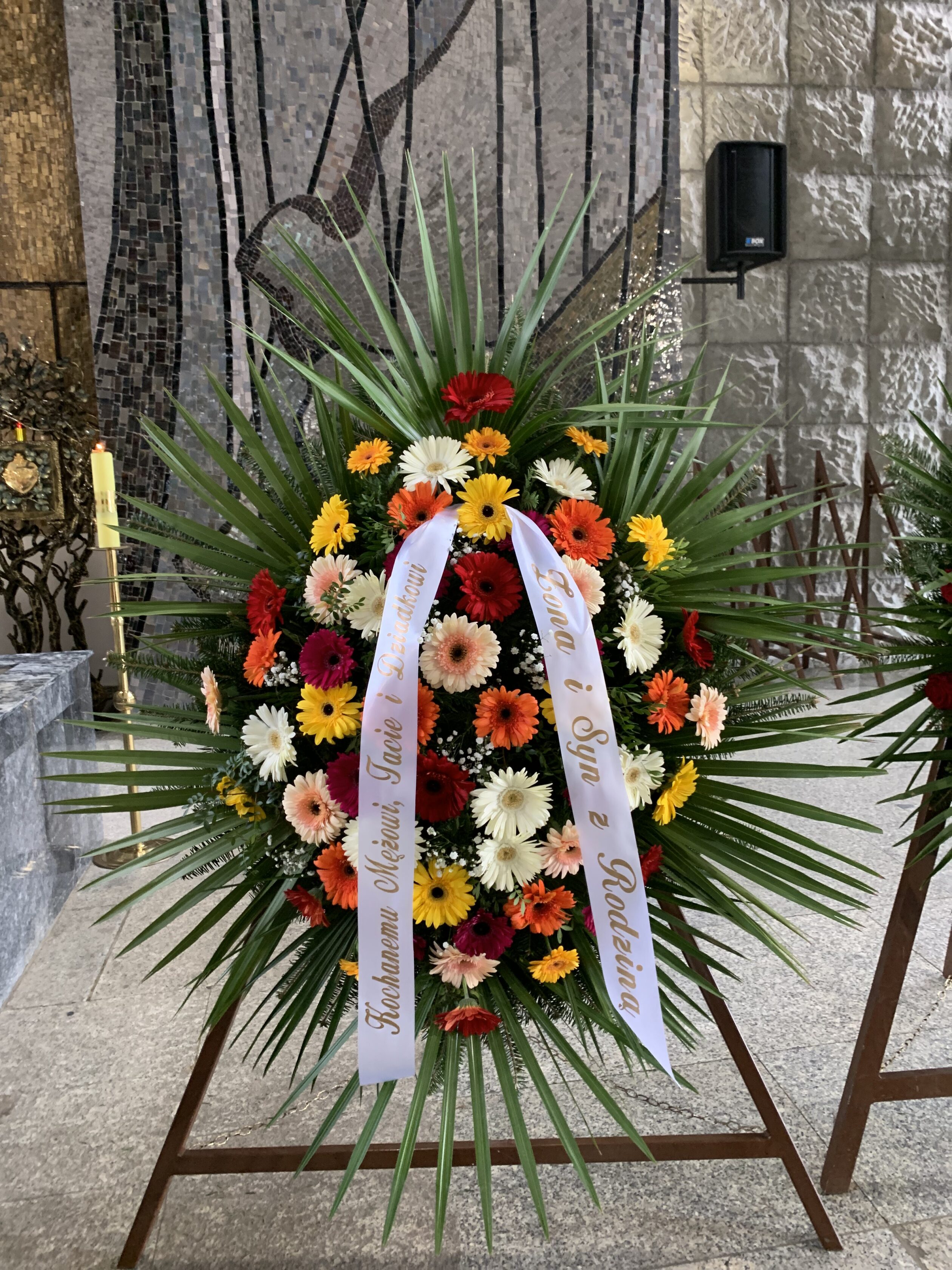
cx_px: 476
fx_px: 953
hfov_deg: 53.1
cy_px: 635
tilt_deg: -6.6
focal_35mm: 26
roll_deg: +1.5
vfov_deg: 67.3
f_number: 1.8
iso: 200
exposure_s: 1/50
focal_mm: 4.25
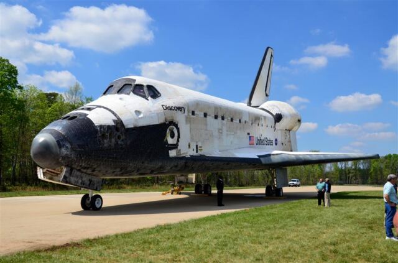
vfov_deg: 34.0
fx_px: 430
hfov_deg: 49.7
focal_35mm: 39
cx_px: 199
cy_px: 132
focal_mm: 26
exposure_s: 1/500
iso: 200
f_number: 11
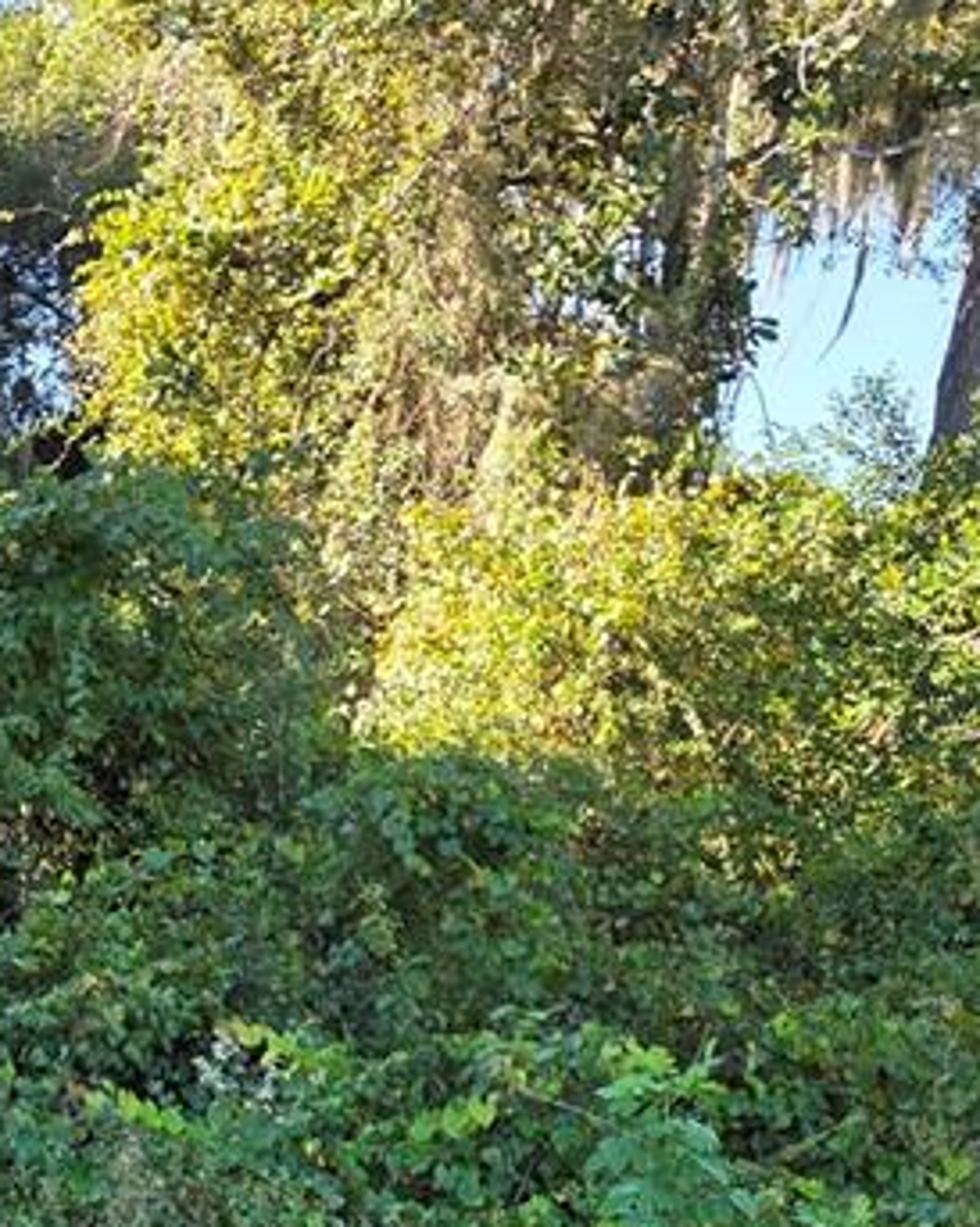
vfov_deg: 27.9
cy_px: 909
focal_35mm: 67
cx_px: -444
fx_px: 2431
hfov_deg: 20.0
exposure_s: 1/960
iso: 80
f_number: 1.8
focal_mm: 5.4
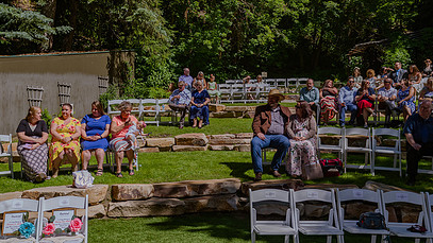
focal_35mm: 39
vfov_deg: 30.4
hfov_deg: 51.5
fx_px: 448
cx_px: 194
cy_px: 113
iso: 200
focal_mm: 24
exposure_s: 1/800
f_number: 5.6
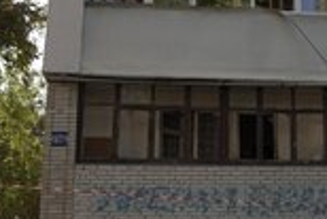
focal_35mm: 78
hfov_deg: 25.5
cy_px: 37
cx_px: 259
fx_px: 709
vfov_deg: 17.4
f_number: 2.8
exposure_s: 1/250
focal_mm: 30
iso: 125
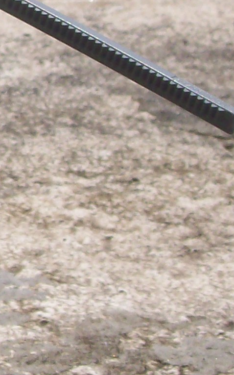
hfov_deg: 4.3
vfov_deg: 7.0
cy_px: 20
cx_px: -435
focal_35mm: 298
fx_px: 3041
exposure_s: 1/685
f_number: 6.7
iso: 80
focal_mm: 11.6
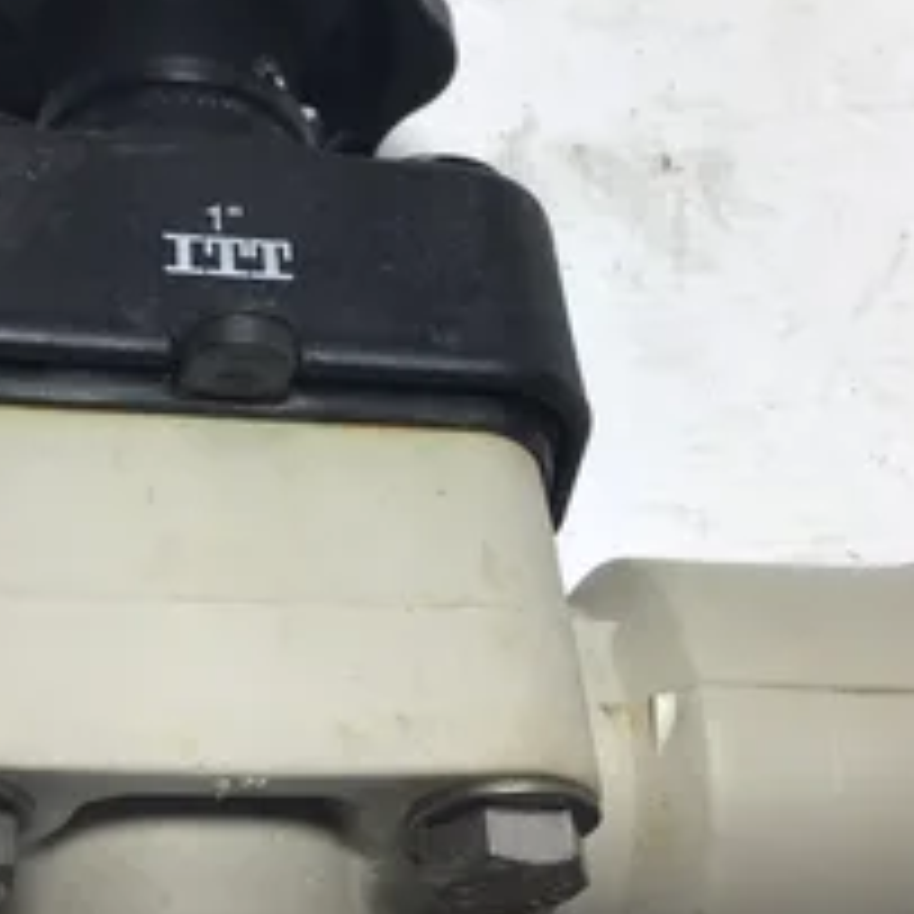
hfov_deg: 31.3
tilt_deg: -62.9
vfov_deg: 31.6
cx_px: 270
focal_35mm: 54
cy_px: 405
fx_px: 1613
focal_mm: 3.3
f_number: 2.4
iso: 25
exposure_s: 1/120
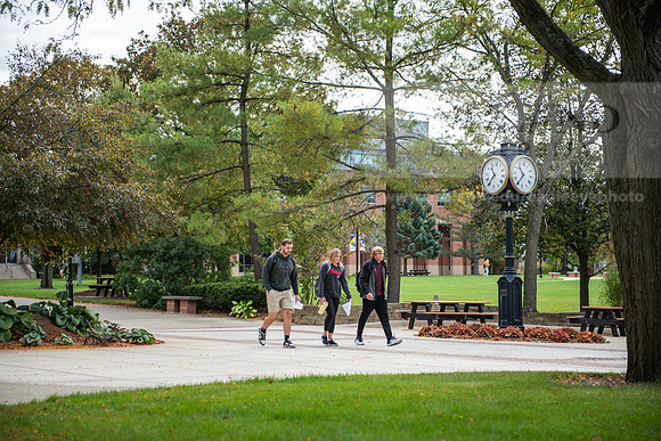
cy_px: 220
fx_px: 1286
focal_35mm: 70
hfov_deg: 28.8
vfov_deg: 19.5
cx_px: 330
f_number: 2.8
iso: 64
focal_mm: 70
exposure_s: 1/200
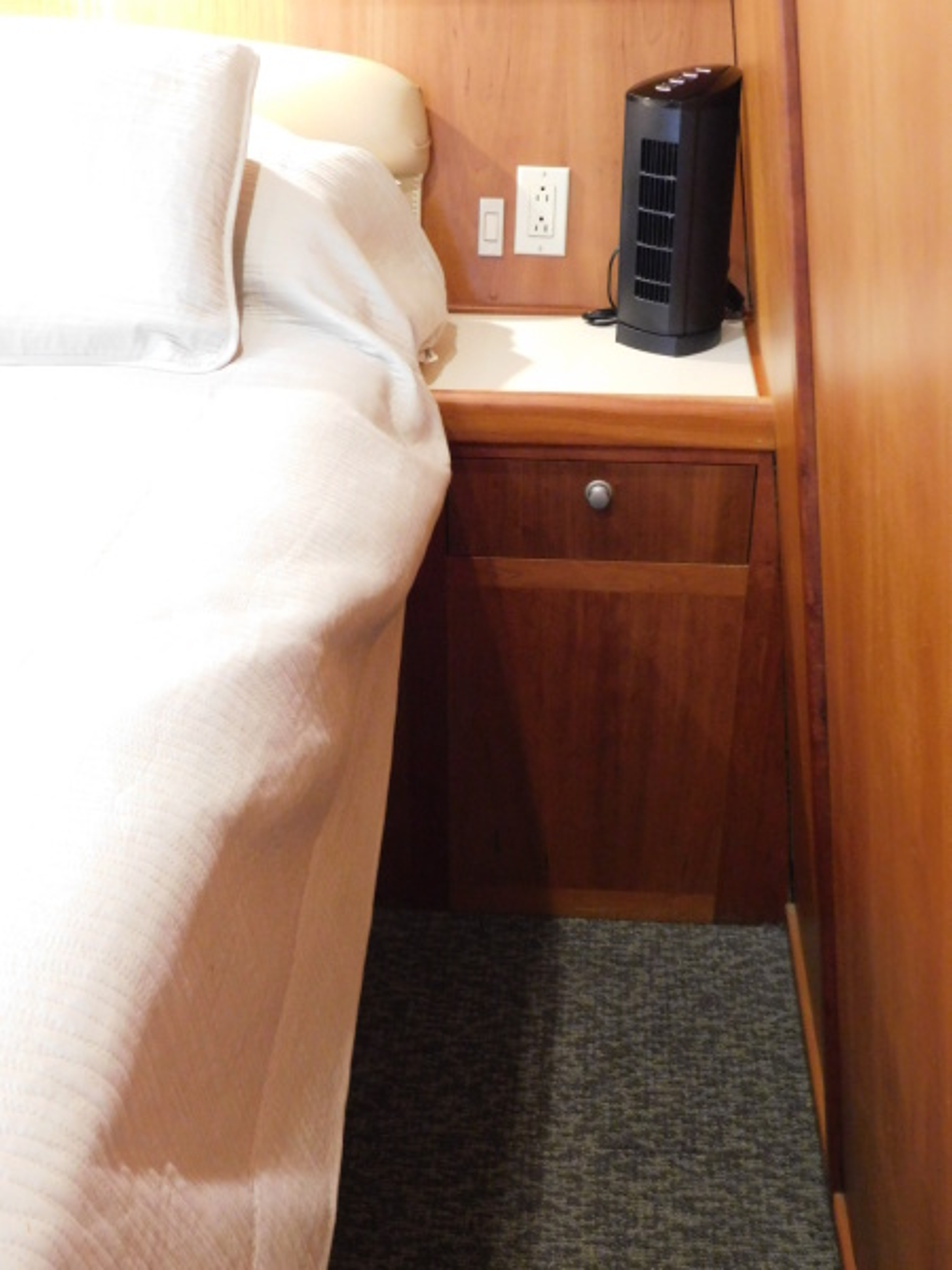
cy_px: 635
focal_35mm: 40
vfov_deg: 46.8
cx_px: 476
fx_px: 1467
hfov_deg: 36.0
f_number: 3.6
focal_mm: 7.1
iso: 800
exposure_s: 1/6
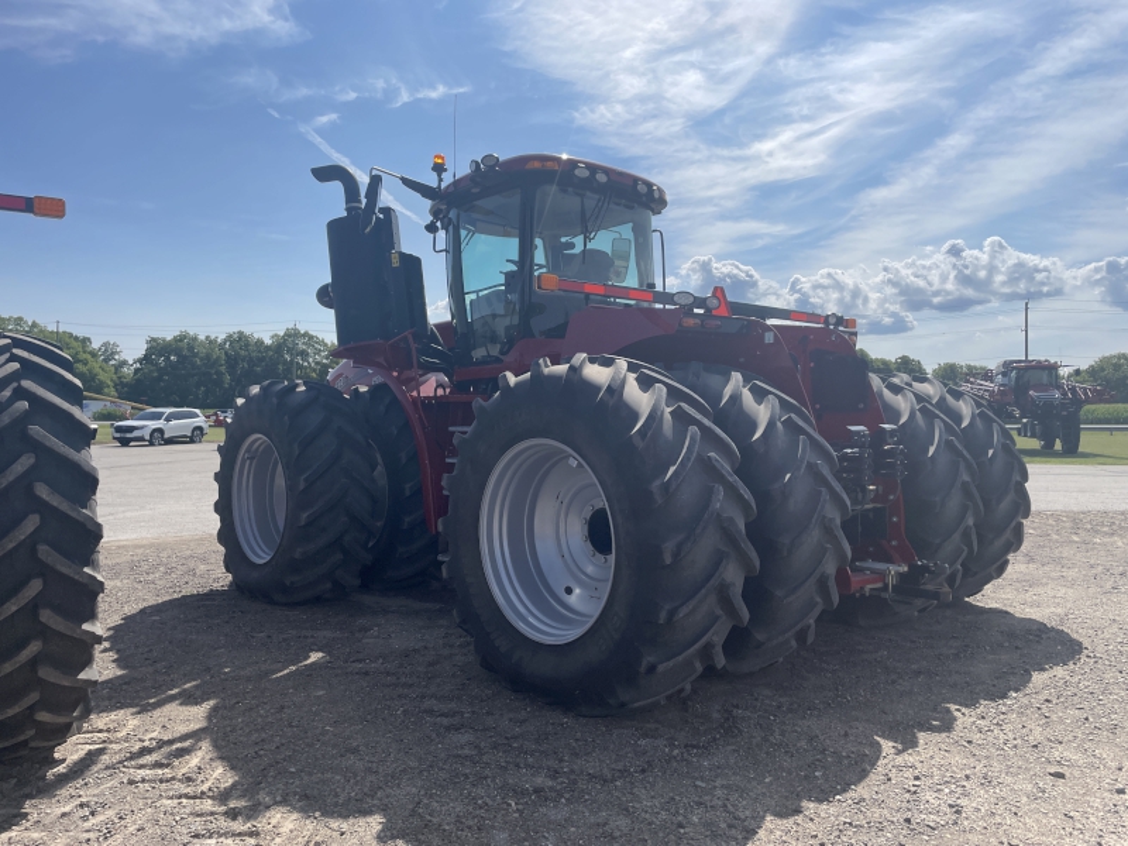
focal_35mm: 26
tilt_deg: +0.2
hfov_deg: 67.3
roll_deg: -0.3
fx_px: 847
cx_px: 564
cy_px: 423
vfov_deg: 53.1
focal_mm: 4.2
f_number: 1.6
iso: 32
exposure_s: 1/5814
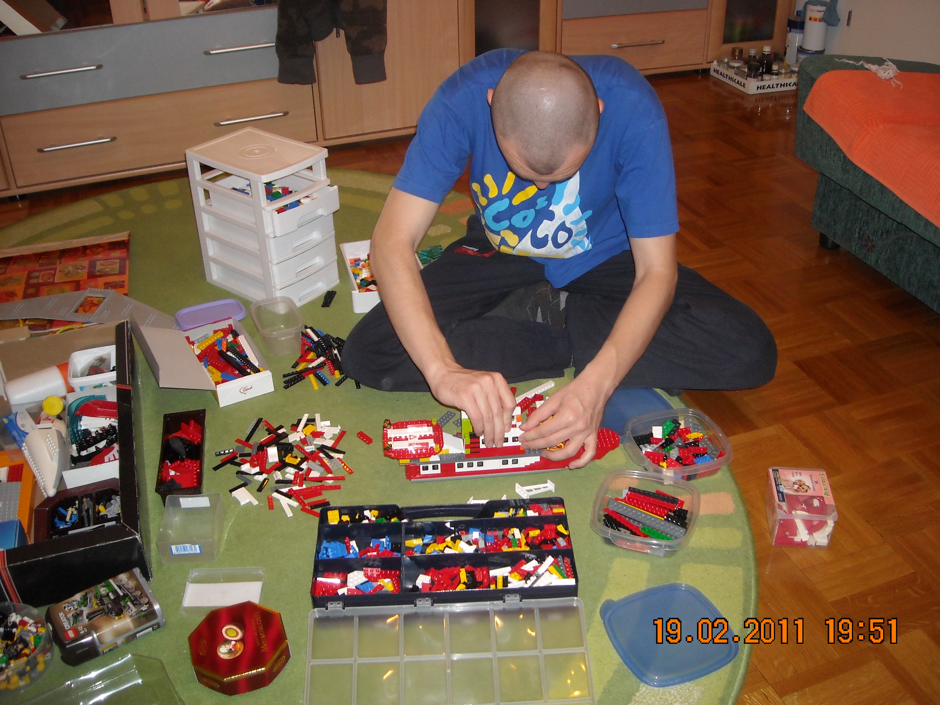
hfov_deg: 52.6
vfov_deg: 40.7
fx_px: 950
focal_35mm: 35
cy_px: 352
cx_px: 470
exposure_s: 1/60
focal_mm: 5.7
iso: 200
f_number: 2.8
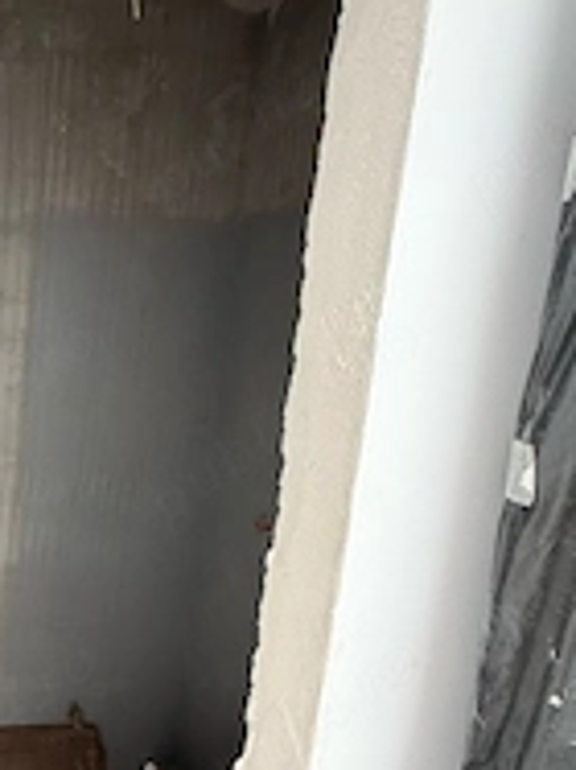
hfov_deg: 42.4
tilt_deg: -9.4
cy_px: 474
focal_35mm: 30
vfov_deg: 59.3
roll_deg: -5.9
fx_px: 666
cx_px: 45
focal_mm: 2.22
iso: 400
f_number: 2.2
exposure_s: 1/60
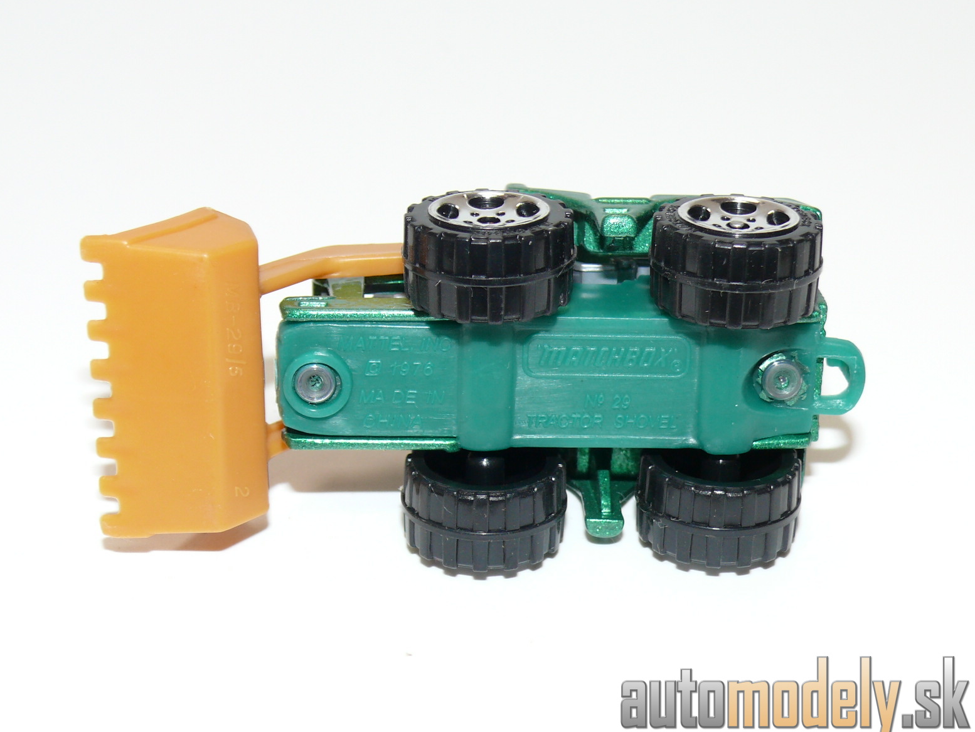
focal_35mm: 70
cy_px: 375
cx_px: 476
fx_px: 1972
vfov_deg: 21.0
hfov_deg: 27.8
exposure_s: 1/30
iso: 100
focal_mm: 10.8
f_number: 4
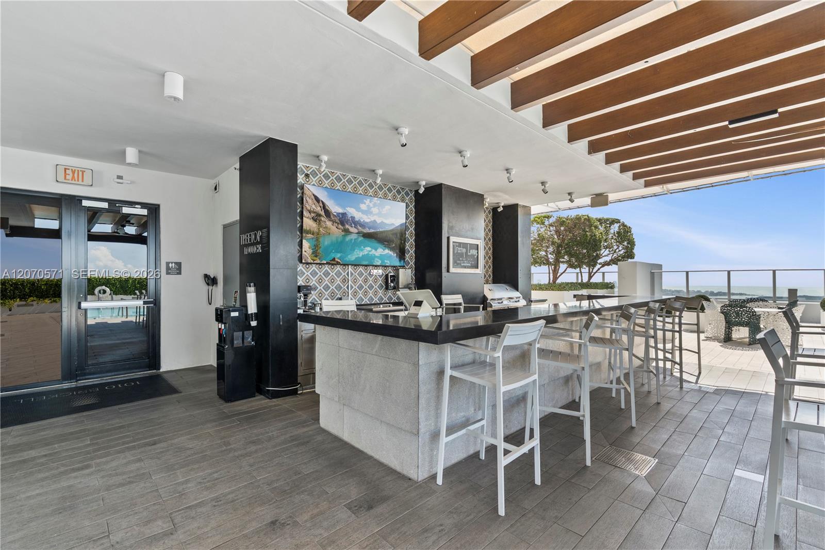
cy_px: 275
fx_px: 367
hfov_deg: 96.7
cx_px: 412
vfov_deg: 73.7
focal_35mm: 16
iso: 500
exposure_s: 1/30
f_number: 9
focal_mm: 16
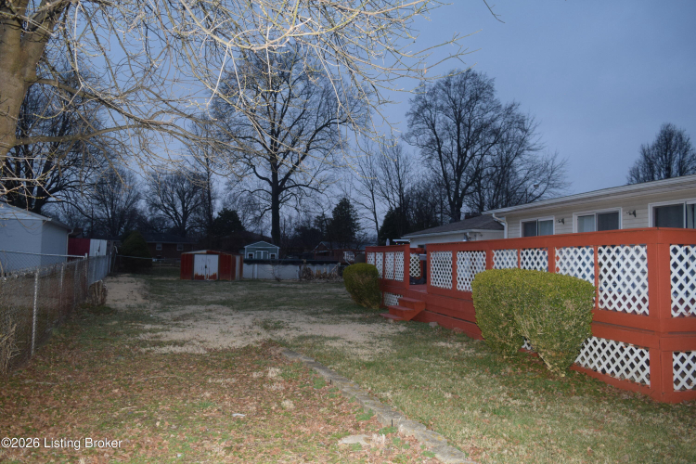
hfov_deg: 67.4
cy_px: 232
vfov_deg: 47.9
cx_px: 348
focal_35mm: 27
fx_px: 522
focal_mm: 18
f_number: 4.5
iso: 800
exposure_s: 1/80
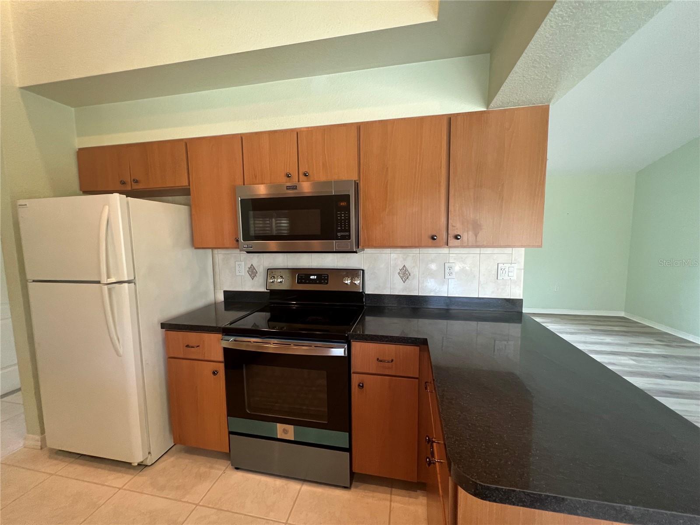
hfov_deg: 106.2
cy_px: 262
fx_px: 263
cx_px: 350
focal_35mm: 13
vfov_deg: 89.9
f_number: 1.8
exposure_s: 1/60
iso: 250
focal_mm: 1.57
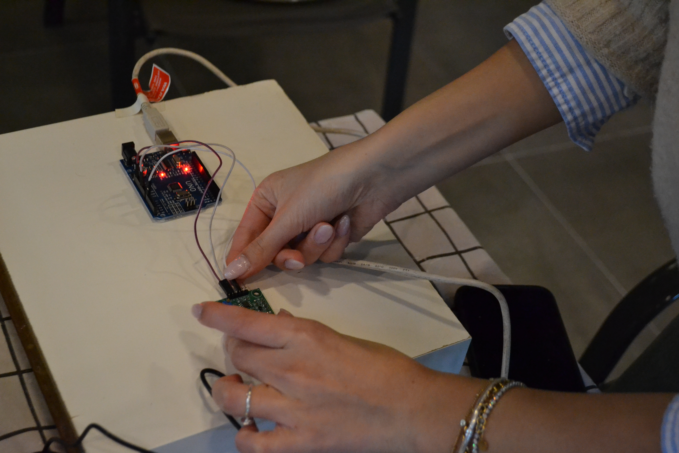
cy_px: 226
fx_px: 990
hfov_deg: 37.9
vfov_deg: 25.8
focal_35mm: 52
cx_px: 340
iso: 3200
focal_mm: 35
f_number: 5
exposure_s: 1/50
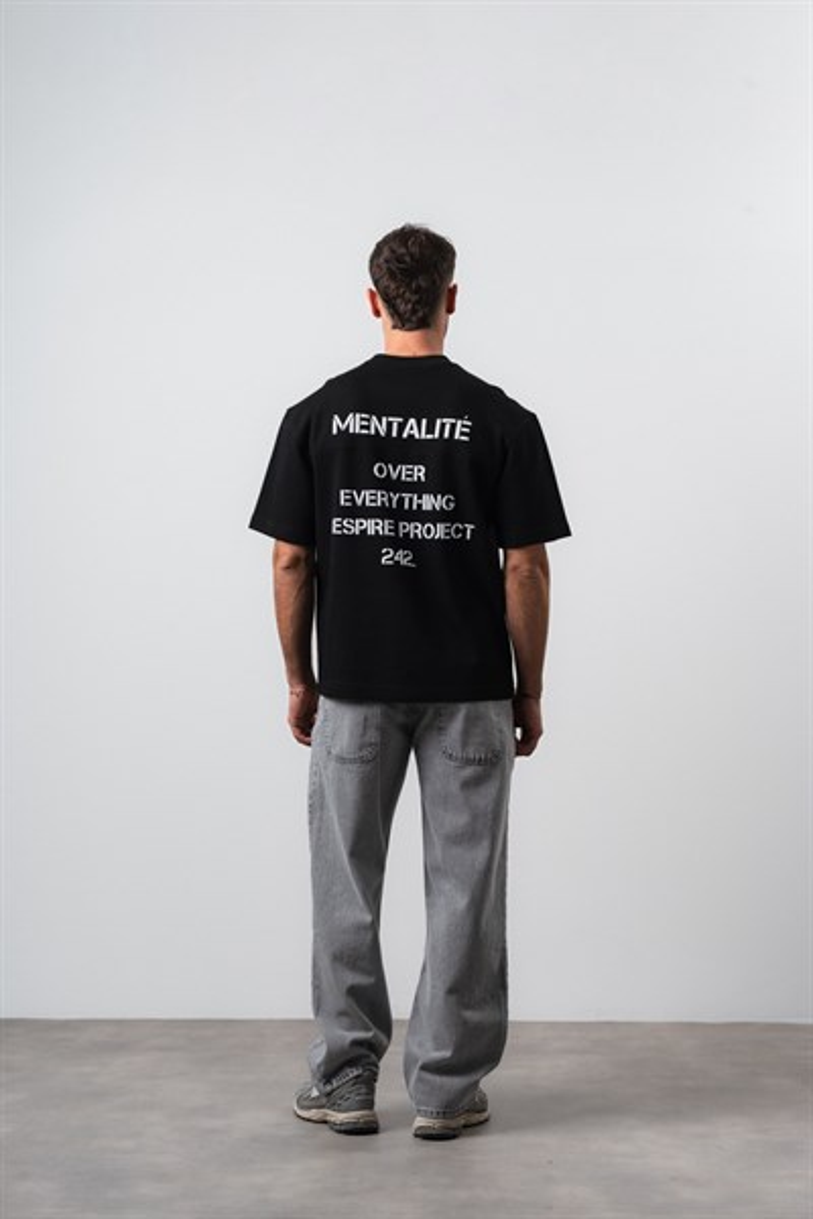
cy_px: 610
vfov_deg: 29.8
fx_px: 2290
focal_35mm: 68
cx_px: 406
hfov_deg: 20.1
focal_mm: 67.6
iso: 100
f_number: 10
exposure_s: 1/125
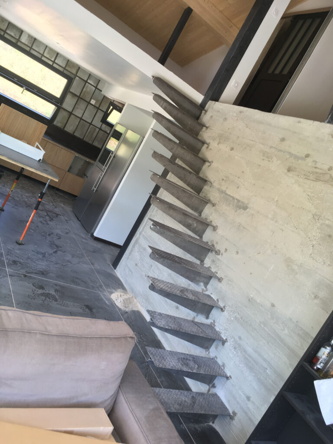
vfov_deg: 61.7
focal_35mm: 29
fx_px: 372
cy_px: 222
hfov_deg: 48.2
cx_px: 166
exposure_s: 1/50
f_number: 2.2
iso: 25
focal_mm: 4.15
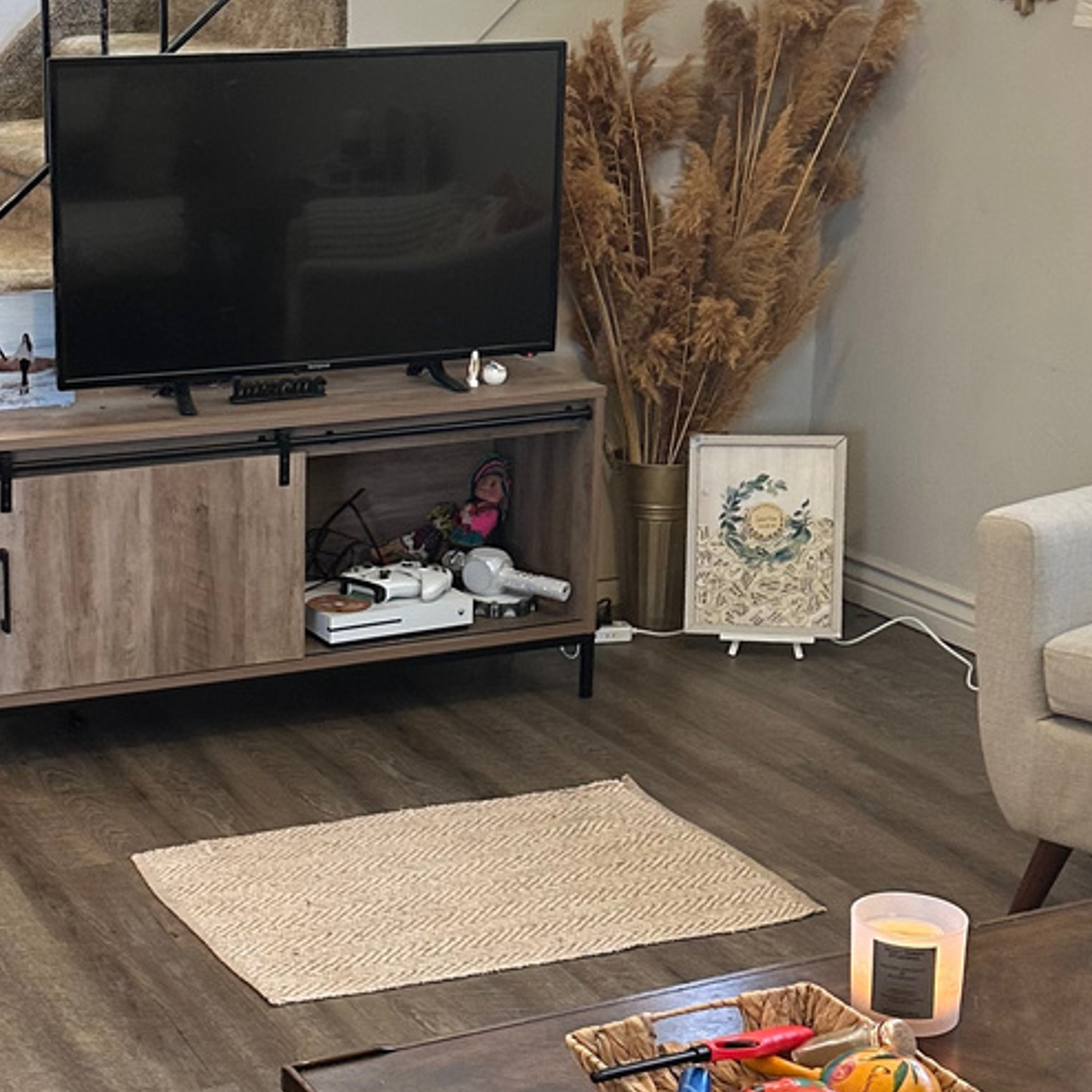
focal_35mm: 66
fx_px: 2356
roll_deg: +0.9
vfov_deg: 26.1
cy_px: 557
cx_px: 256
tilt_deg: -14.6
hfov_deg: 25.7
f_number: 1.78
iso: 160
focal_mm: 6.86
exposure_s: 1/60
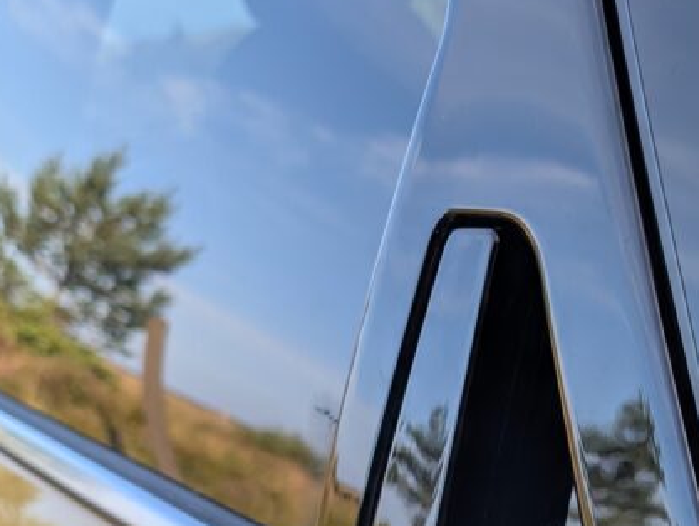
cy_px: 520
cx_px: 391
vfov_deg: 23.9
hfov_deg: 32.6
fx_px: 1193
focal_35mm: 59
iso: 19
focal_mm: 6.9
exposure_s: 1/475
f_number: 1.68
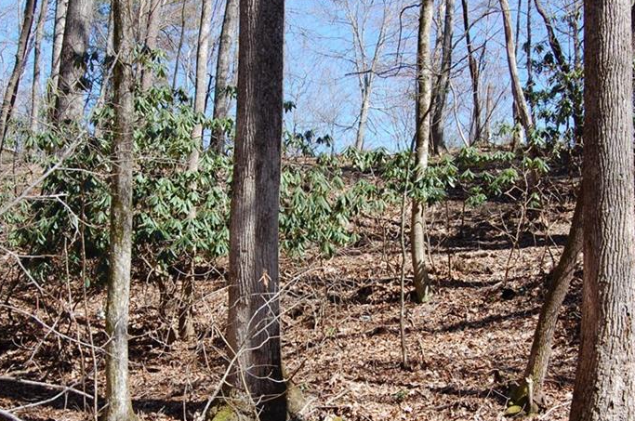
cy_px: 260
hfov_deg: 36.9
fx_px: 951
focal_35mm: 54
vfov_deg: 24.9
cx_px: 330
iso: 200
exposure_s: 1/200
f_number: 7.1
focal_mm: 24
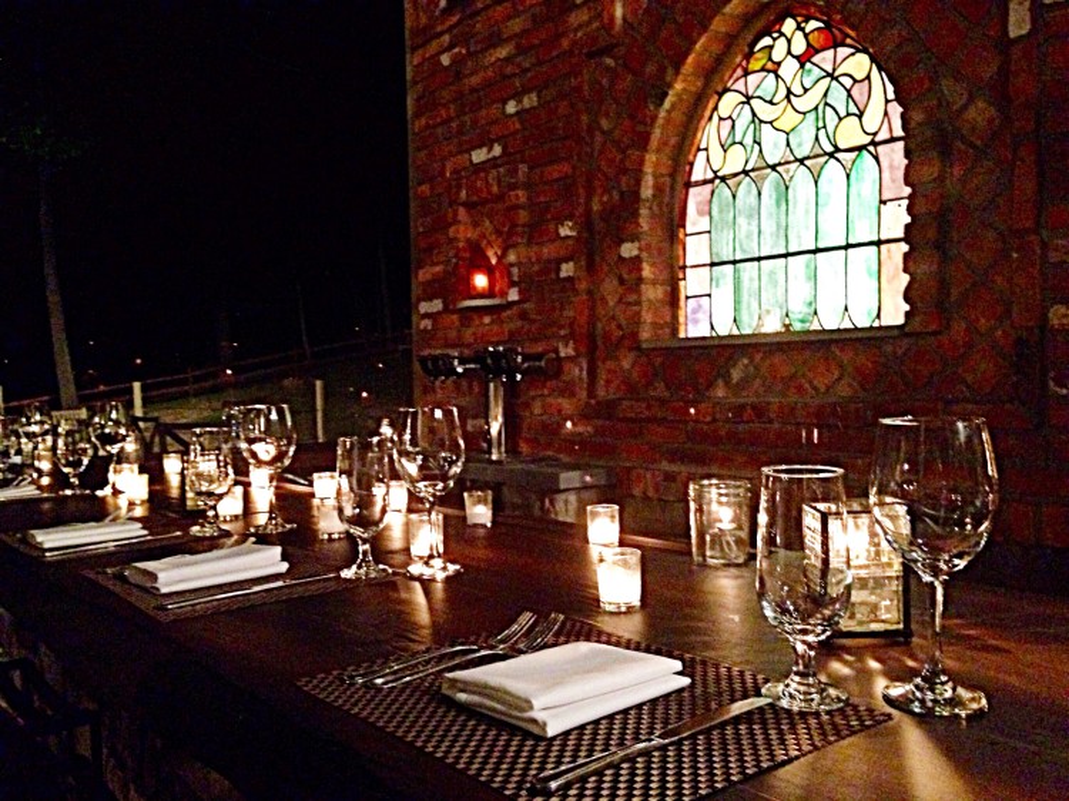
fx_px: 1019
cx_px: 534
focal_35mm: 33
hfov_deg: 55.4
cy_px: 400
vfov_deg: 42.9
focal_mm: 4.12
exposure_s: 1/15
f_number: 2.4
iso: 800
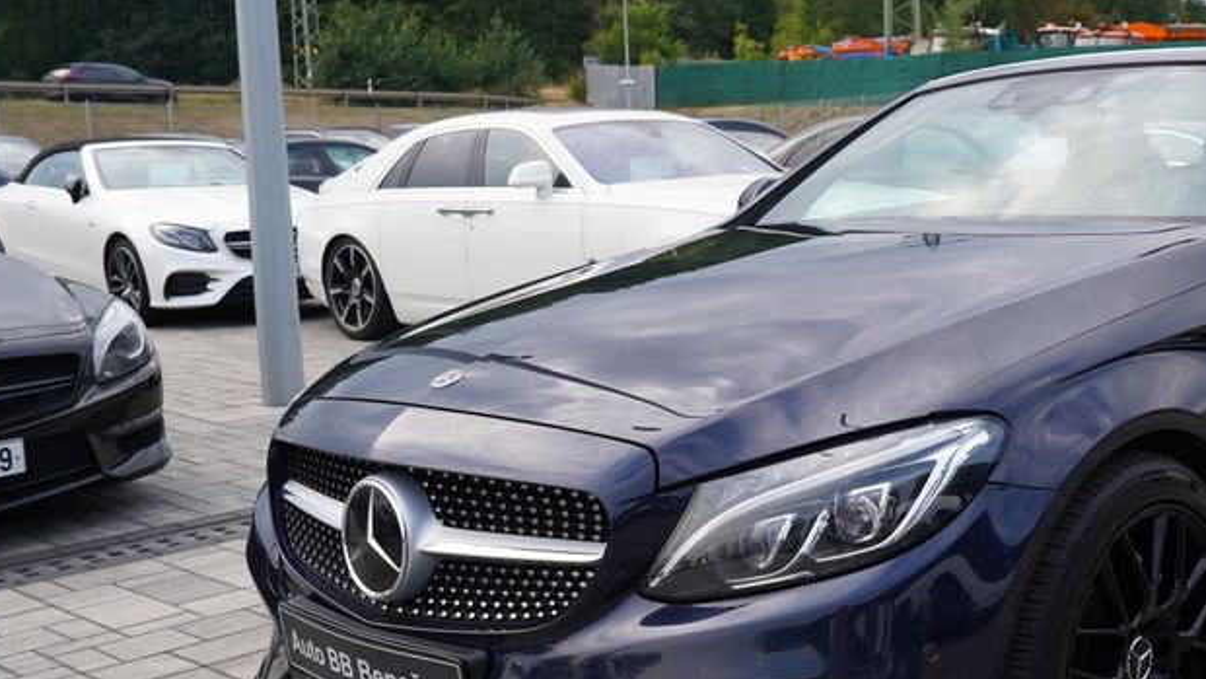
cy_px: 412
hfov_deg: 43.9
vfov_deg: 26.5
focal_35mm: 45
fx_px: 1439
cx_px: 910
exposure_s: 1/125
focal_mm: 26
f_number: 5.6
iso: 100
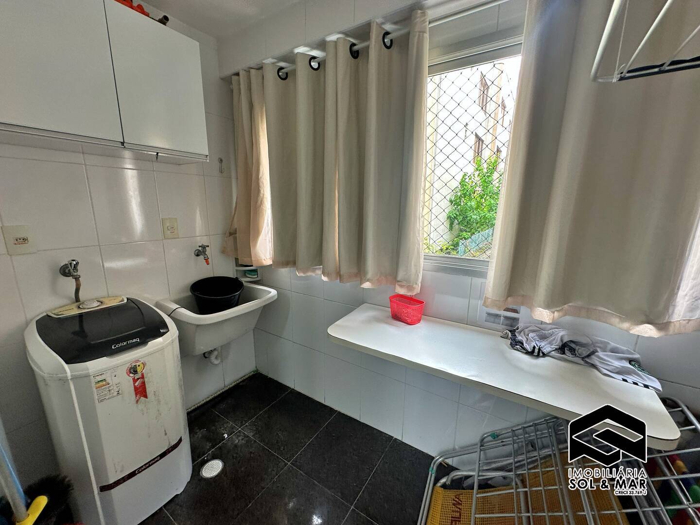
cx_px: 350
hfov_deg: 102.1
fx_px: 283
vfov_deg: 85.7
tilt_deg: -11.8
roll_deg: -0.5
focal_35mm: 14
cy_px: 262
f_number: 2.2
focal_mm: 2.22
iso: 64
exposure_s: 1/120
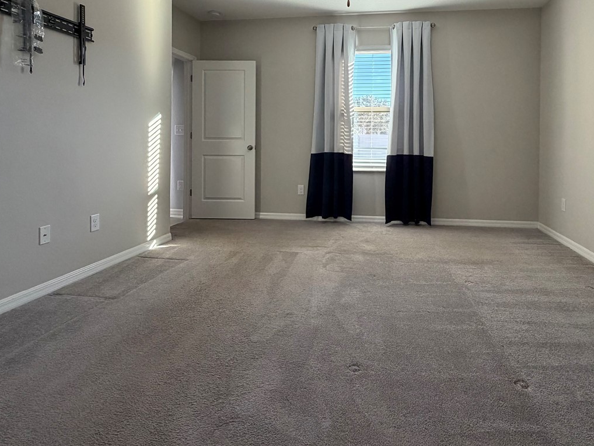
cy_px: 144
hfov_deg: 75.8
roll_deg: -0.7
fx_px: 378
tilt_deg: -0.1
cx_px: 346
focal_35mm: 22
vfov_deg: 59.5
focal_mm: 2.22
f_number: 2.2
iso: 250
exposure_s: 1/120
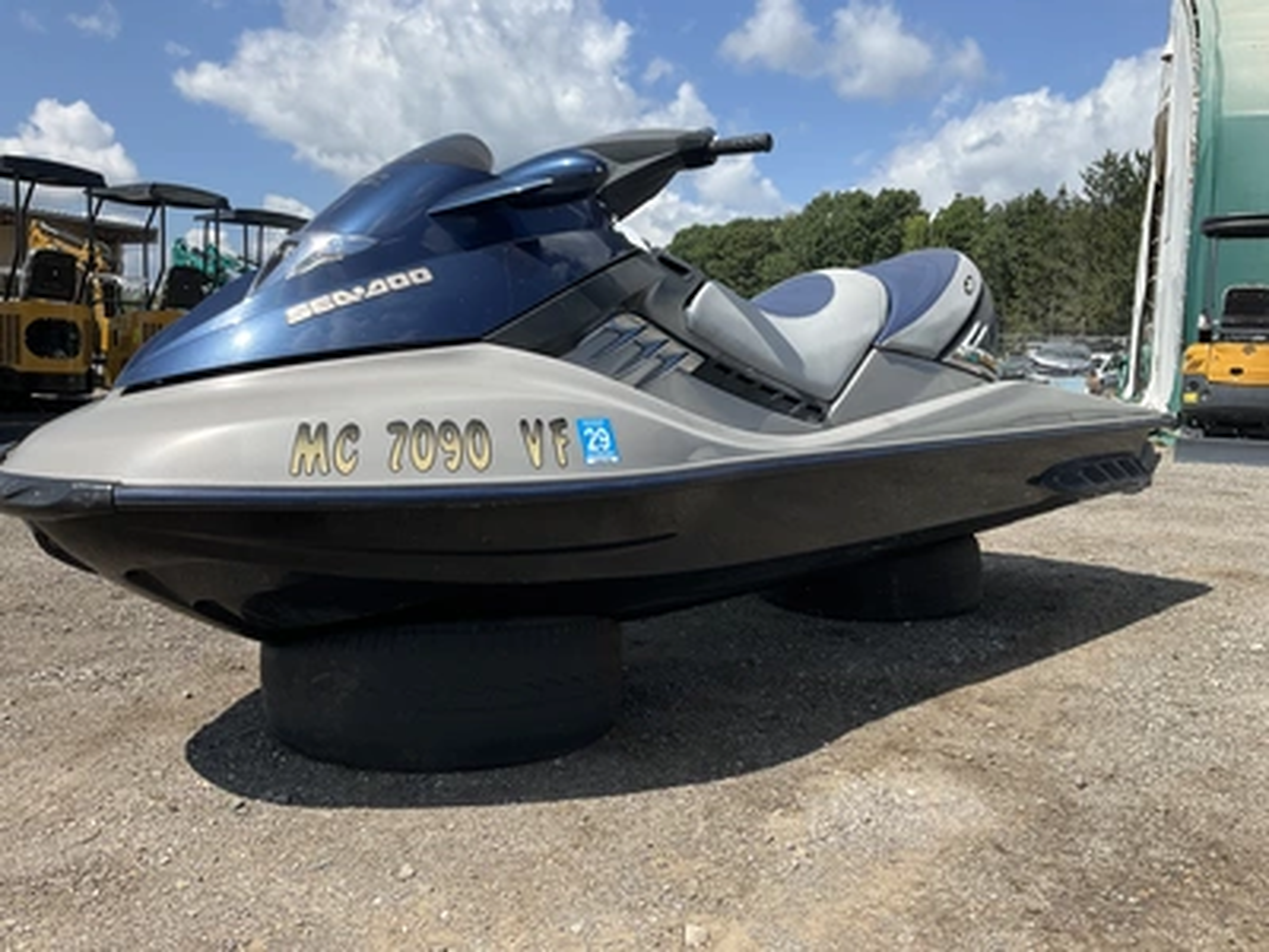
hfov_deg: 61.7
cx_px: 634
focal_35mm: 29
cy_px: 476
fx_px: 1063
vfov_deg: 48.2
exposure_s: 1/1848
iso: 25
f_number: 1.8
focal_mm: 3
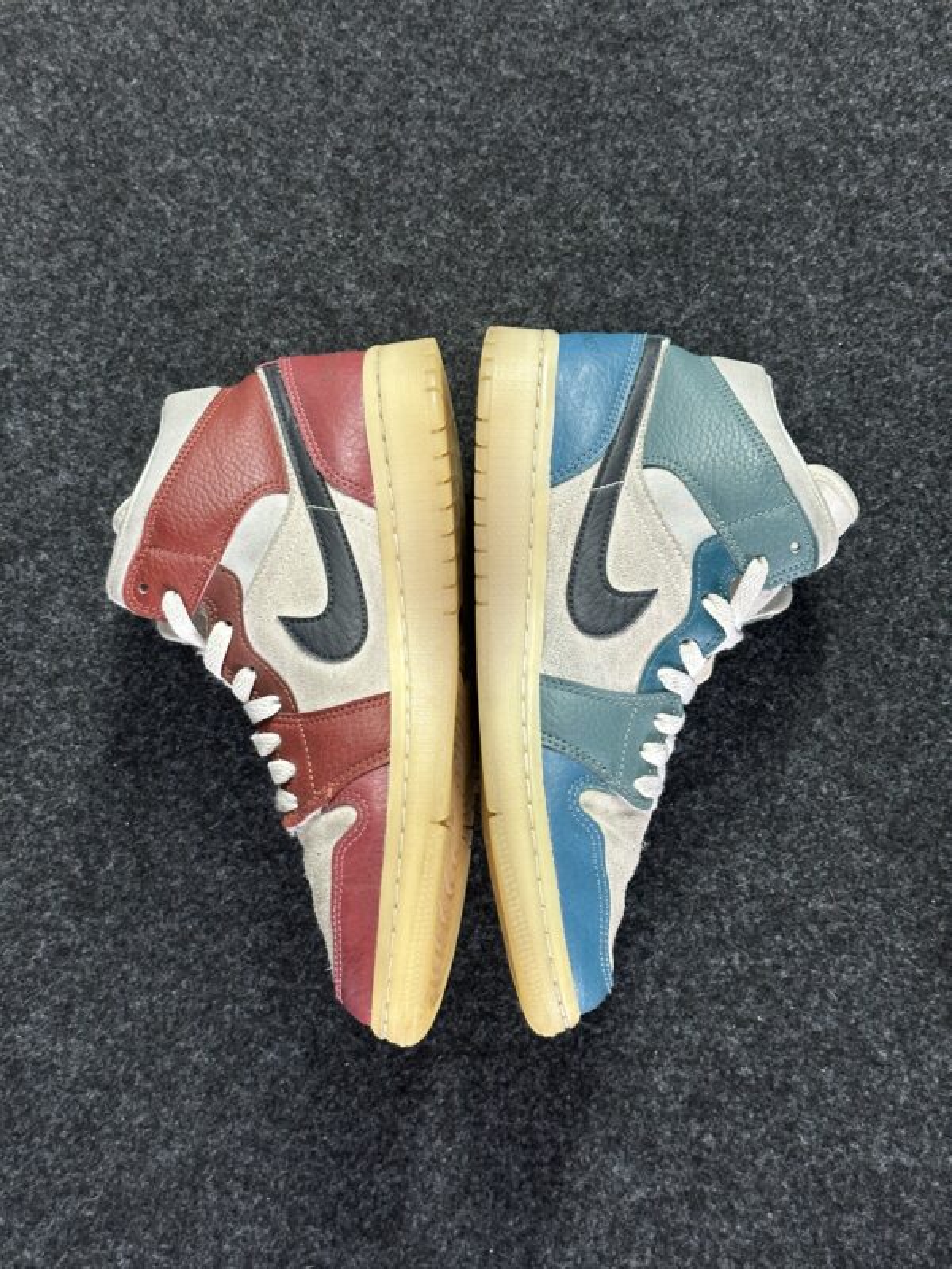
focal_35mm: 48
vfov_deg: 39.6
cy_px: 634
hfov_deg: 30.3
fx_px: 1759
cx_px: 476
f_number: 1.78
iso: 200
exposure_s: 1/33
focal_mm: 6.86
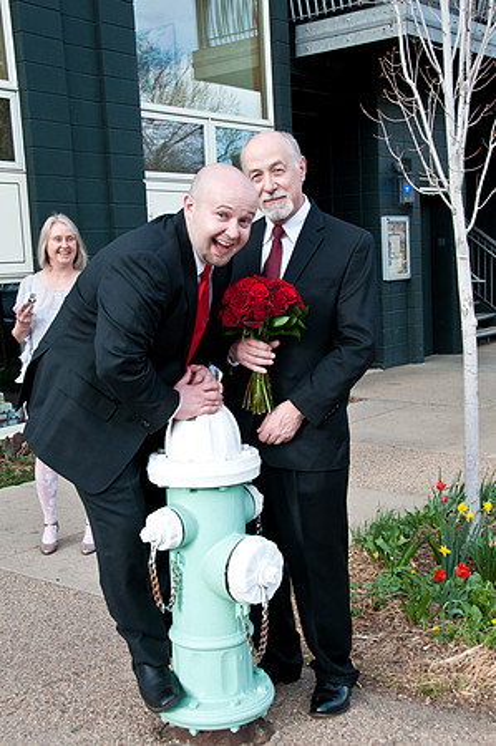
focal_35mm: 46
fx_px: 963
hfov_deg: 28.9
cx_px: 248
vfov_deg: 42.4
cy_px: 373
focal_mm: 31
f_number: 8
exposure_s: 1/125
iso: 320
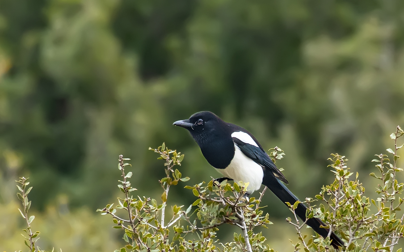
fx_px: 9777
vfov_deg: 1.5
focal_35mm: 888
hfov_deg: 2.4
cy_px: 154
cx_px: 230
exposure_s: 1/320
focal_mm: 500
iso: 1000
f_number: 7.1
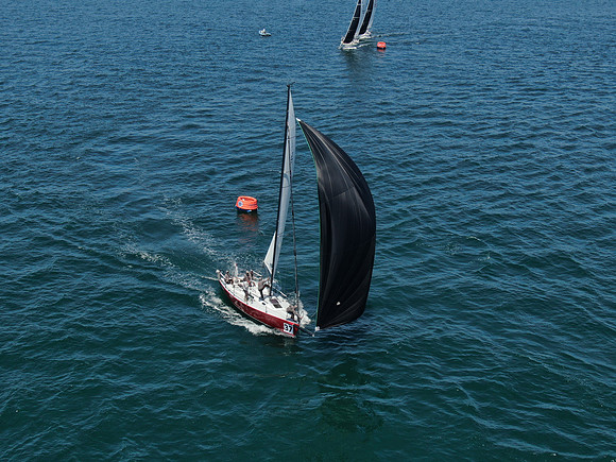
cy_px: 231
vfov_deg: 30.3
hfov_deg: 39.7
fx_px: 854
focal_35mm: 48
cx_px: 308
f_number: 3.8
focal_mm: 8.6
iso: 100
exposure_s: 1/1000
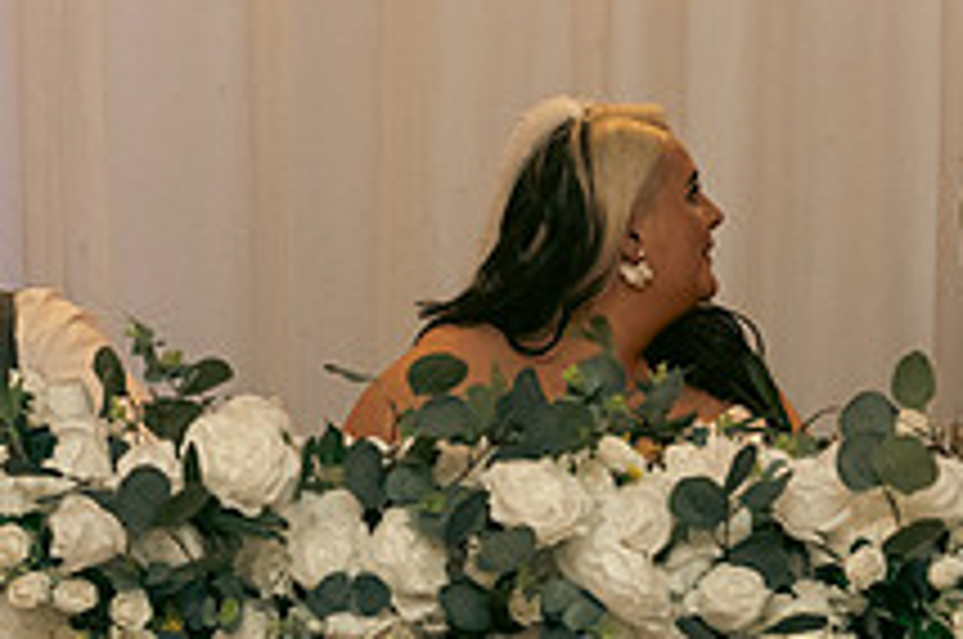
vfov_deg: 7.5
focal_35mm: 182
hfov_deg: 11.3
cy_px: 272
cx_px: 801
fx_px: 4861
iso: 2500
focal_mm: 45
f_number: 3.5
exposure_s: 1/160
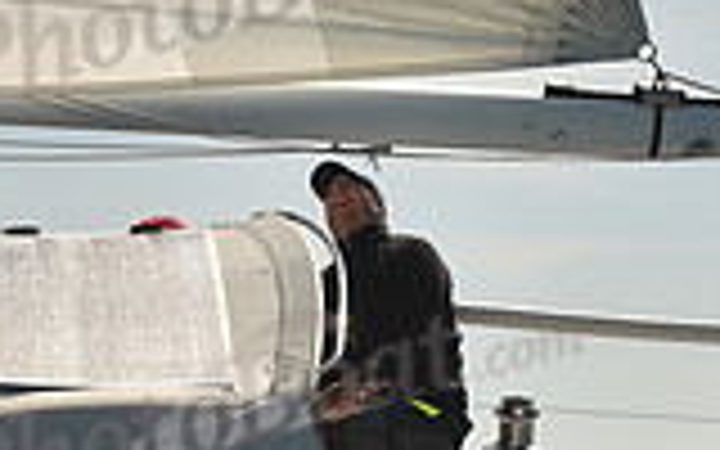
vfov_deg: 5.1
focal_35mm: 258
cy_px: 574
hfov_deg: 8.1
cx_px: 819
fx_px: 5063
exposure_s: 1/640
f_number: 7.1
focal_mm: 70
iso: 250
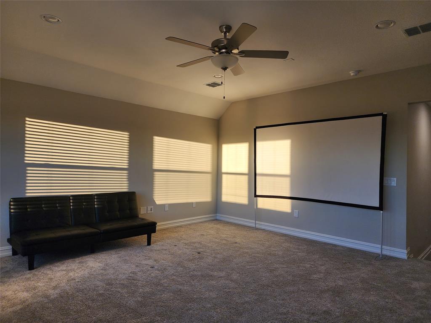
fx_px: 286
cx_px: 216
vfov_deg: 58.9
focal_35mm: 23
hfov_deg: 73.9
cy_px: 162
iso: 50
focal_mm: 6.4
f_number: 1.8
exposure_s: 1/180
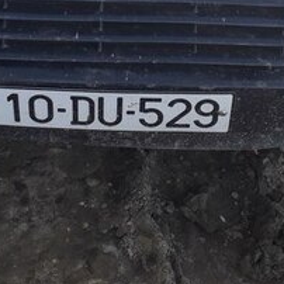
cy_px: -60
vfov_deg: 20.7
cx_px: 131
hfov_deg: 22.2
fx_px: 724
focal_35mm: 78
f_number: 1.9
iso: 40
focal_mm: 3.6
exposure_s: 1/324
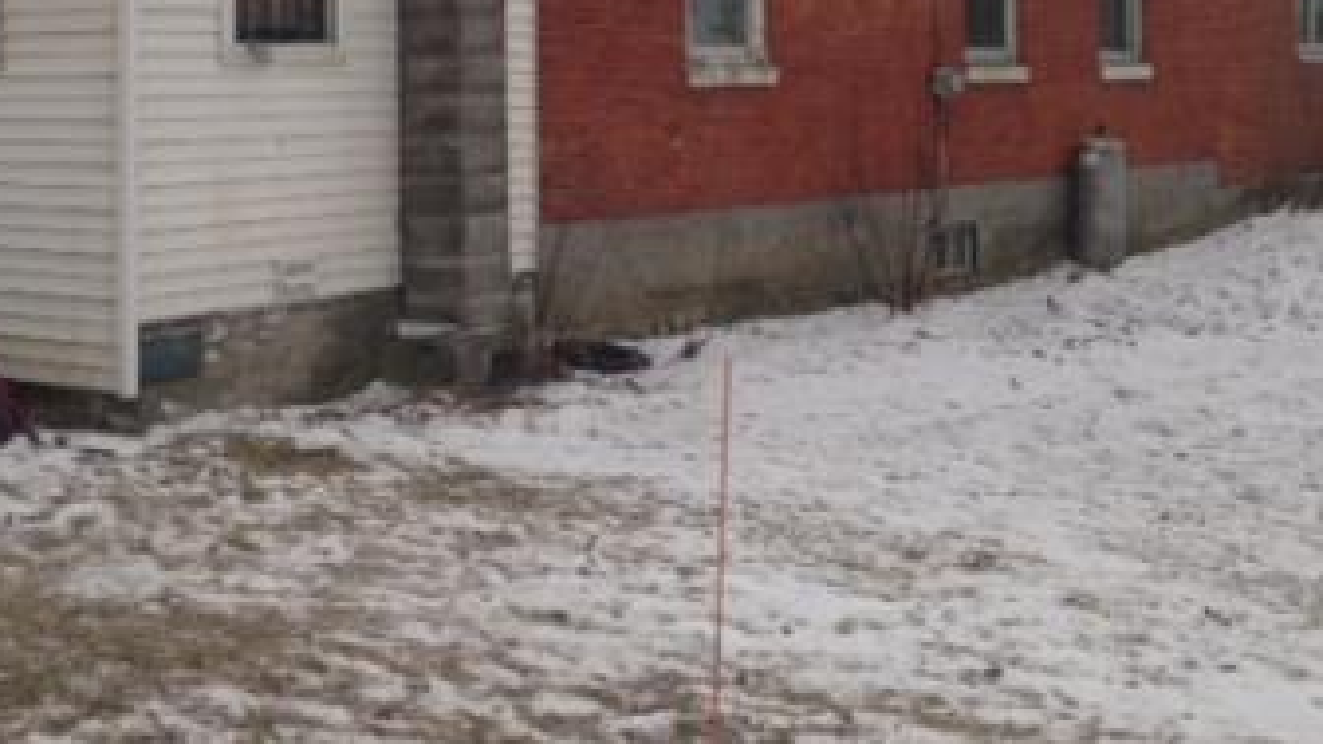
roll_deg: +0.2
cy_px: -26
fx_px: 2175
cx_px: 362
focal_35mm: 62
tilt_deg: +2.4
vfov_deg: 18.8
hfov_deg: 33.3
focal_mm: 4.12
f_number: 2.4
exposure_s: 1/339
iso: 50
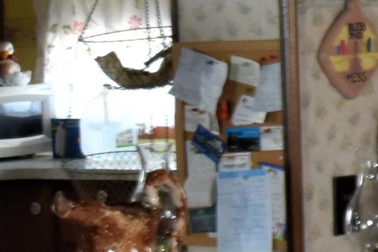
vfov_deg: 8.8
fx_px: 1627
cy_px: 140
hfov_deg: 10.9
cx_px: 952
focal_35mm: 155
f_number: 4
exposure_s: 1/60
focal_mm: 20
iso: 800
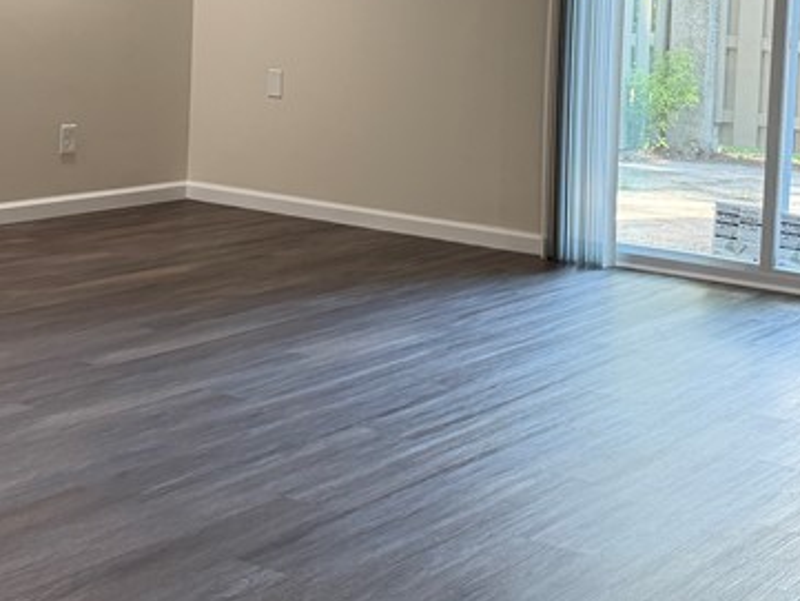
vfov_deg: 21.1
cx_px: 530
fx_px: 1572
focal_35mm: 68
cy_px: 40
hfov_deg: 28.4
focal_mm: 6.76
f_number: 1.78
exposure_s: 1/120
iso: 200
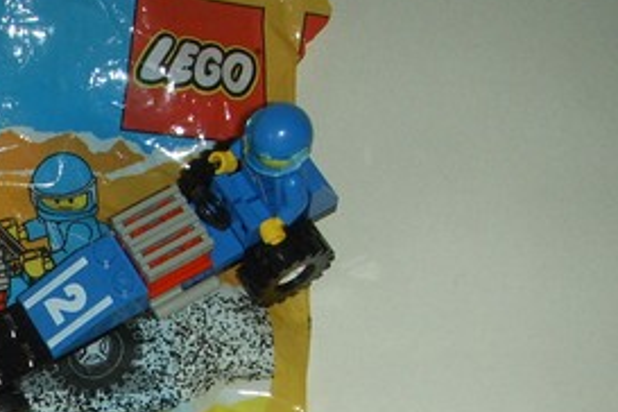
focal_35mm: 95
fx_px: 1631
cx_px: -70
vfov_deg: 14.1
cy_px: 437
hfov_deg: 20.4
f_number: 3.5
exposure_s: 1/45
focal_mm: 6.6
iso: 100
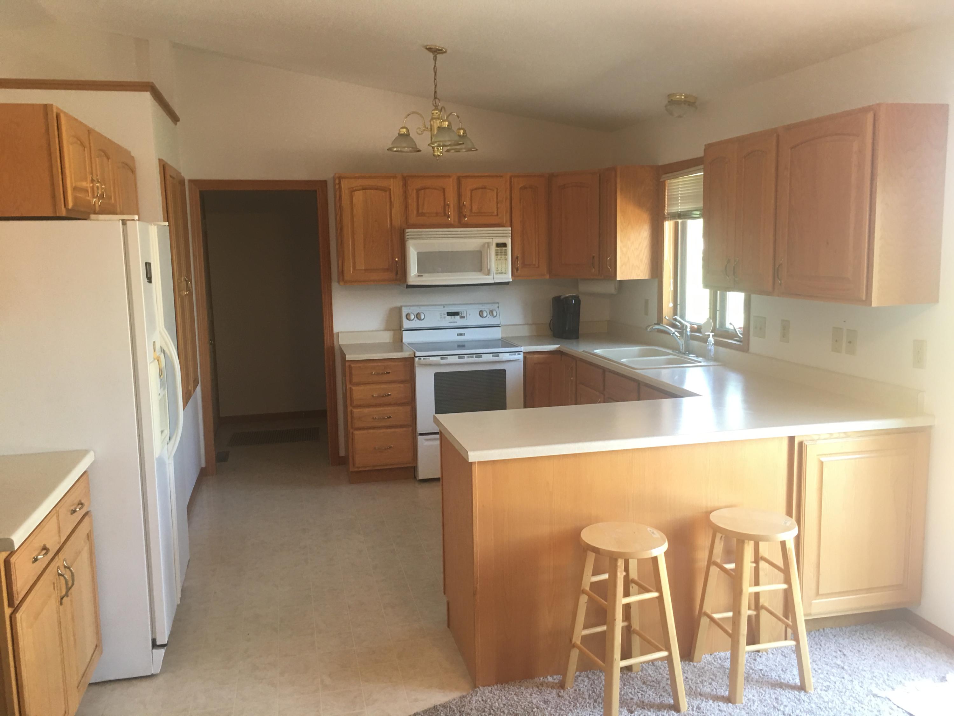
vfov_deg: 48.2
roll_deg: +1.3
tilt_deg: -9.0
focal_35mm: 29
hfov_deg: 61.7
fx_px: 799
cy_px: 358
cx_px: 477
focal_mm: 4.15
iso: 40
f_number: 2.2
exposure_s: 1/15
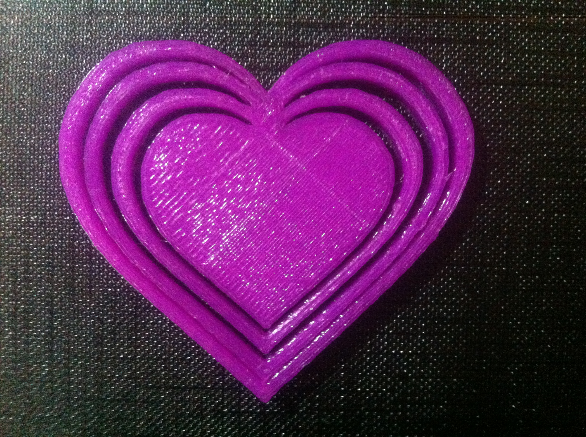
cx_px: 293
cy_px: 218
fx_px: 592
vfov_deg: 40.6
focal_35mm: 35
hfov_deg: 52.7
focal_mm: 3.85
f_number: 2.8
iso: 1000
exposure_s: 1/15
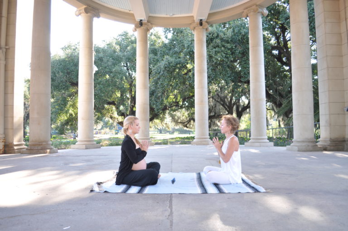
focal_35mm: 27
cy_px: 116
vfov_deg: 47.8
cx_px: 174
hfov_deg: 67.4
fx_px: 261
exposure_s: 1/100
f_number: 3.5
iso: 200
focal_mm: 18
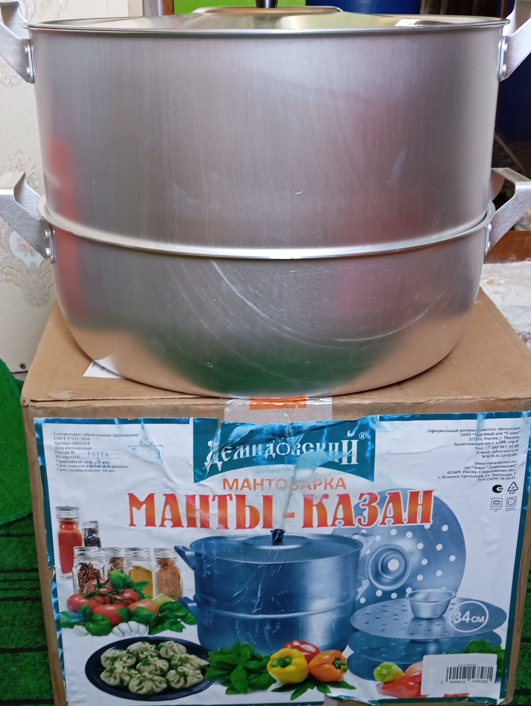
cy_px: 353
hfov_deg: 31.6
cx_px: 266
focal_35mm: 46
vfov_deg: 41.2
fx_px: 938
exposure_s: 1/33.3
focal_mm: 4.22
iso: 1161
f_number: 1.8
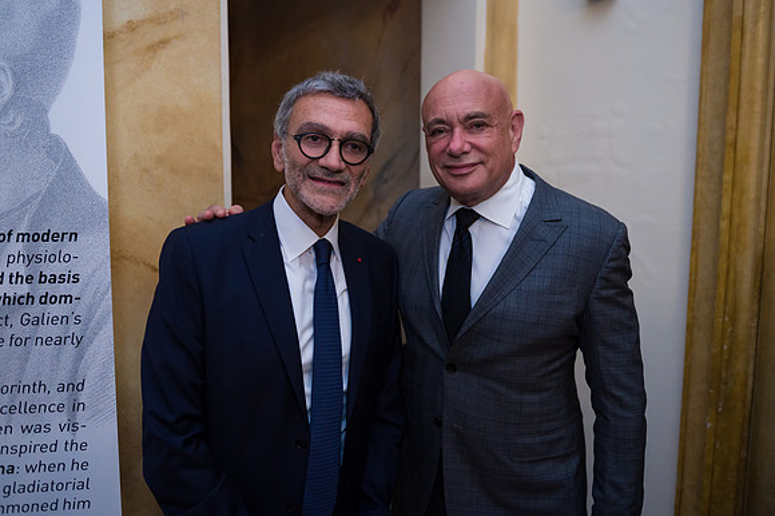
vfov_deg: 45.4
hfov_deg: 64.3
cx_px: 388
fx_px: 616
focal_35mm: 29
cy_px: 245
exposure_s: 1/200
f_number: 3.2
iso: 1600
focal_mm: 27
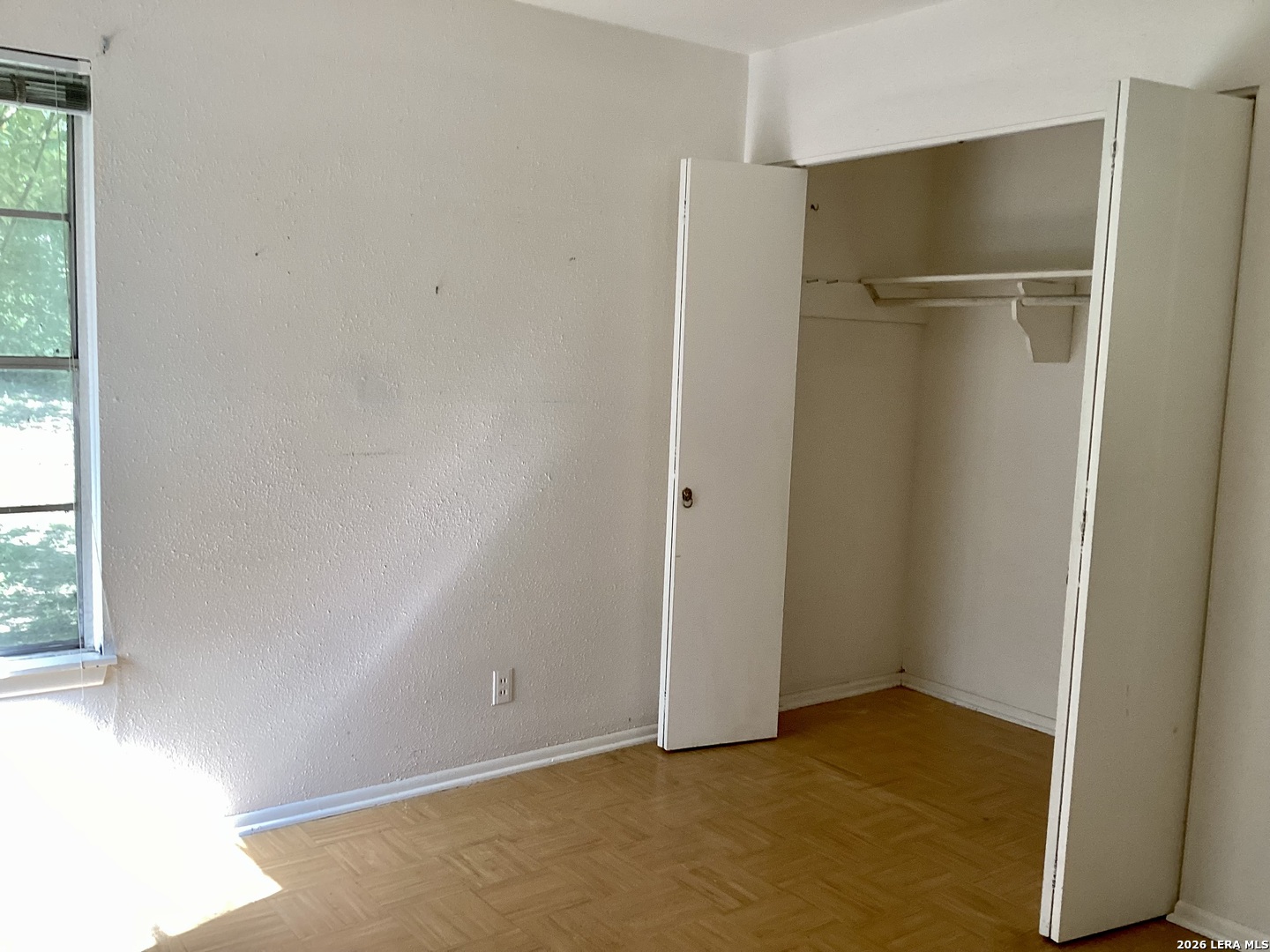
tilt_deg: -9.5
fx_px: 1137
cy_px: 476
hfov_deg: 58.4
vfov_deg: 45.4
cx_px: 635
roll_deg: -0.8
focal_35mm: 31
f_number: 2.4
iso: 80
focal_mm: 3.3
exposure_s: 1/60
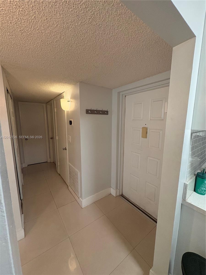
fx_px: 111
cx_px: 103
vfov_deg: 102.1
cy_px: 138
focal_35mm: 14
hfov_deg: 85.7
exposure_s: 1/60
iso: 320
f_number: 2.2
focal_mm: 2.22
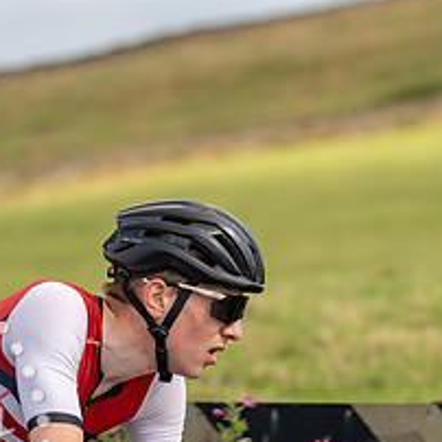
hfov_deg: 5.1
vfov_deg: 5.1
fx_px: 4998
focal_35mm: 346
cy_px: 338
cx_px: 186
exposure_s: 1/800
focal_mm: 142
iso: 100
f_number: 4.5
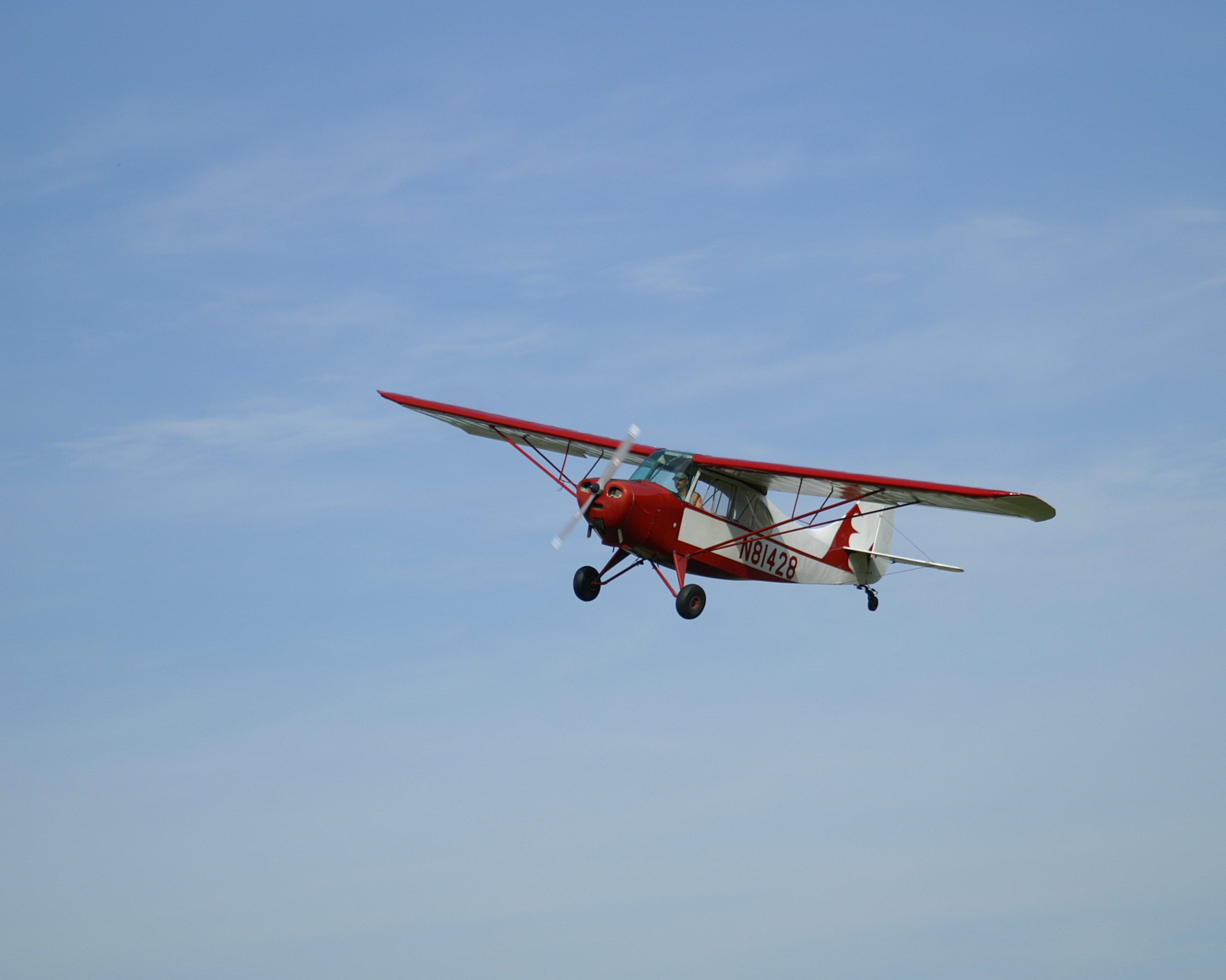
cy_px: 492
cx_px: 717
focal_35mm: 204
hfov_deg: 9.5
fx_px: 7402
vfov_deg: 7.6
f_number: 4.5
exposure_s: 1/1250
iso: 100
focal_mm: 120
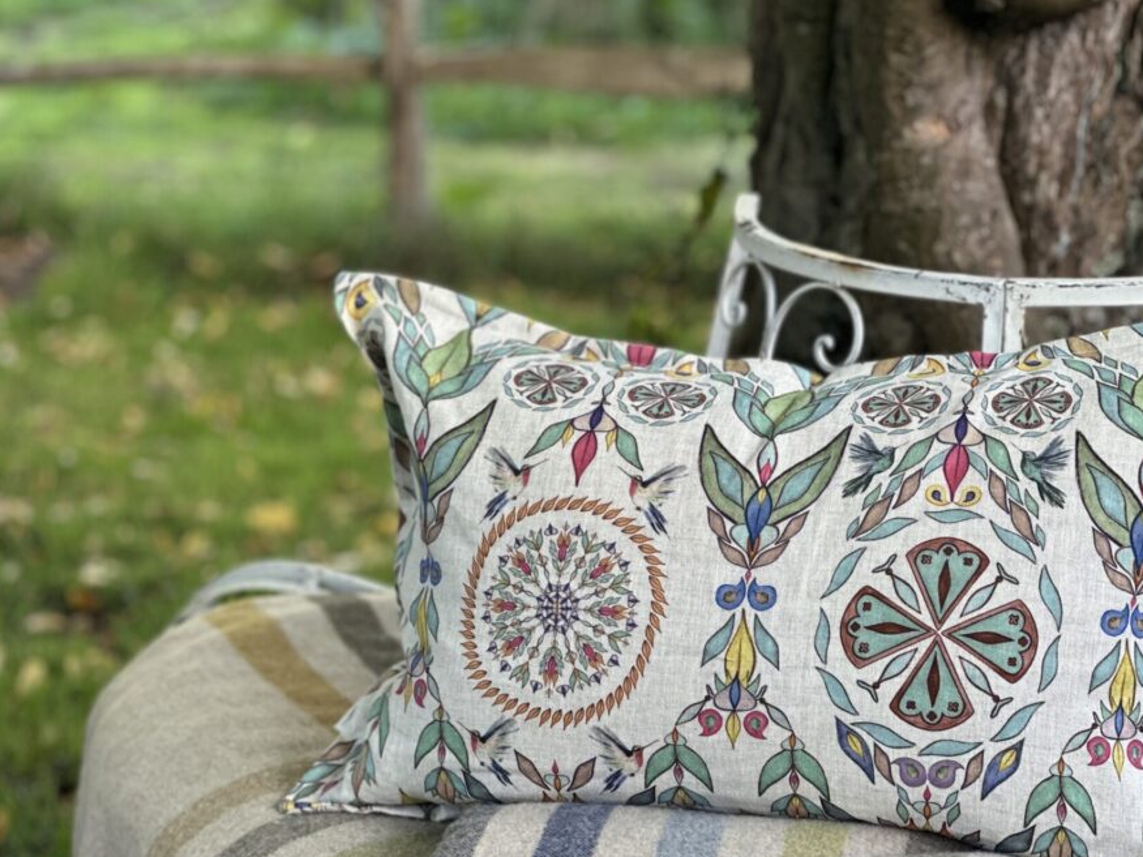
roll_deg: -0.8
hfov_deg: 21.8
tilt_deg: -13.2
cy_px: 454
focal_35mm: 90
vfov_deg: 16.4
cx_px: 638
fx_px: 2972
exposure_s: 1/121
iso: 100
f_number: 2.8
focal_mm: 9
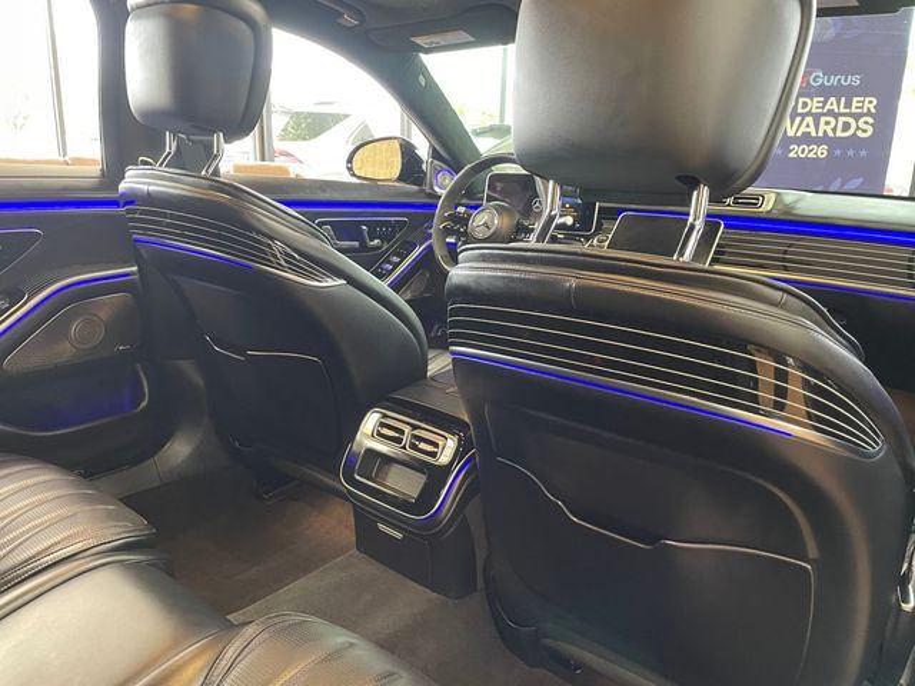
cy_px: 343
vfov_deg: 53.1
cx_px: 458
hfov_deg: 67.3
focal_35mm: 26
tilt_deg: -15.4
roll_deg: -1.9
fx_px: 687
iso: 400
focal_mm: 4.2
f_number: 1.6
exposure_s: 1/40
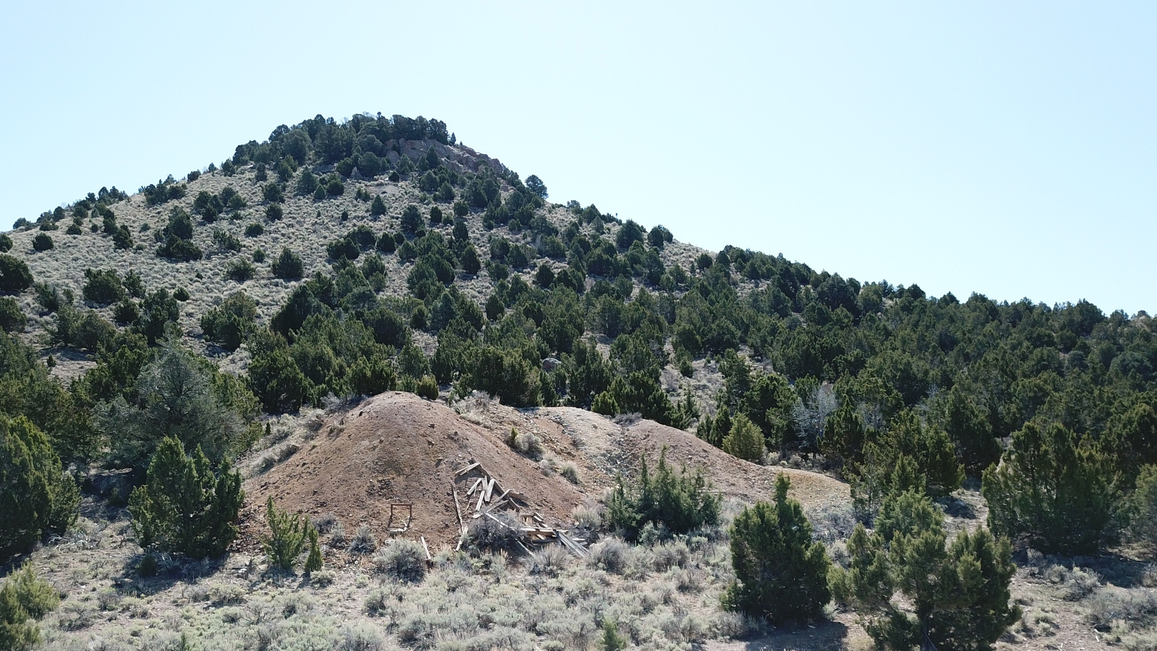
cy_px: 507
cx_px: 498
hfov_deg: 57.8
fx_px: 1043
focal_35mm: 34
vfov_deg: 33.8
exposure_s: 1/710
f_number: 2.2
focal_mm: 4.73
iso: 100
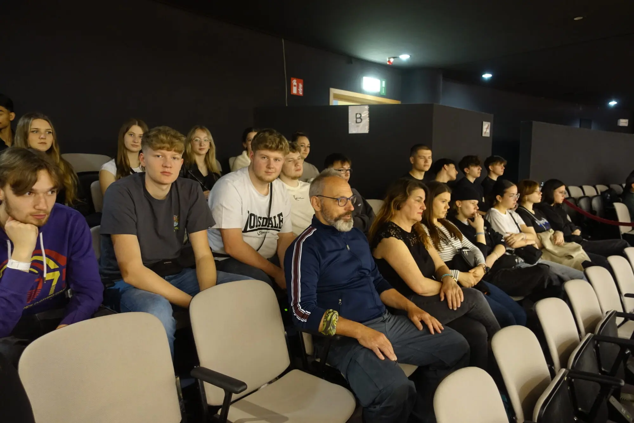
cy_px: 212
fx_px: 423
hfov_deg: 73.7
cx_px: 317
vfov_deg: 53.1
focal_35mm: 24
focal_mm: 8.8
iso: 640
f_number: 1.8
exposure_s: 1/30
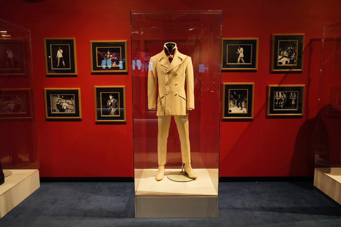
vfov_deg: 45.0
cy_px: 114
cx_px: 170
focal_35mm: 29
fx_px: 275
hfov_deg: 63.7
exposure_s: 1/100
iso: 12800
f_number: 7.1
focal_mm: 29
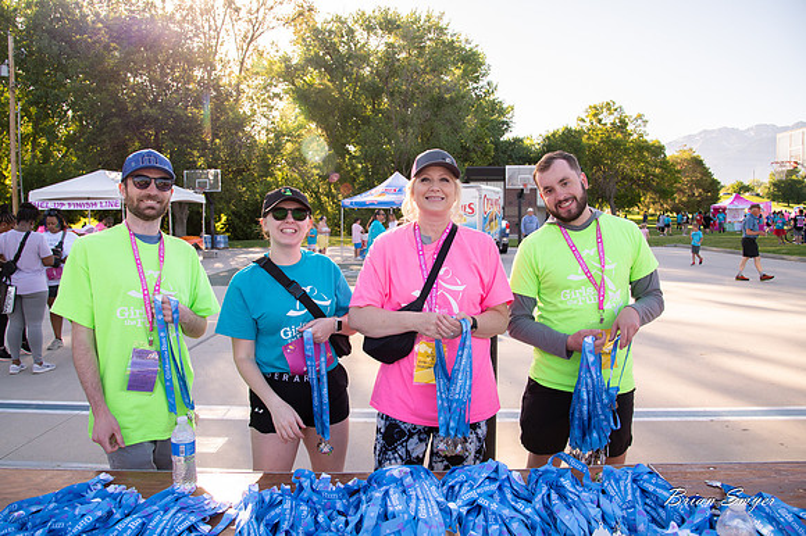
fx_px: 567
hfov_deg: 70.8
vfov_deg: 50.7
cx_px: 392
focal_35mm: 25
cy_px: 268
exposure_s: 1/400
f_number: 7.1
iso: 500
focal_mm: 24
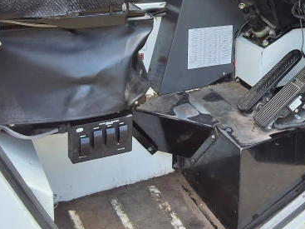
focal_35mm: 61
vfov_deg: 23.2
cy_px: 7
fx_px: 537
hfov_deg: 30.2
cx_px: 278
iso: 32
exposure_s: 1/302
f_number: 1.9
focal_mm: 2.91
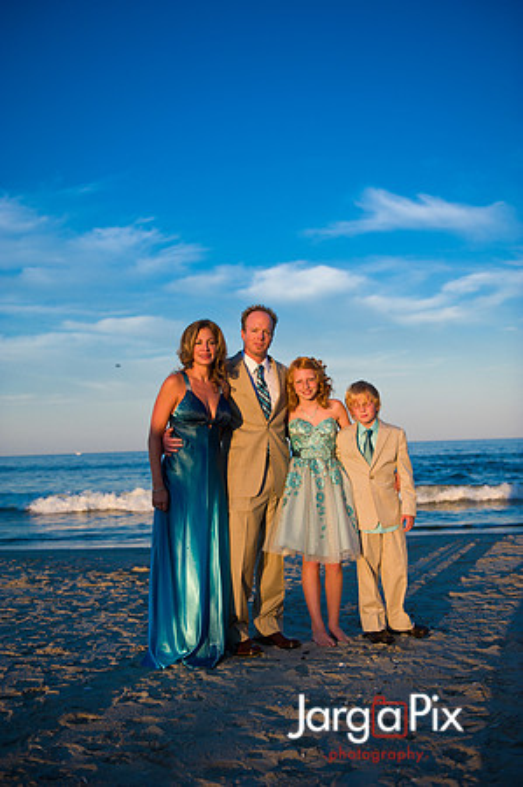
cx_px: 262
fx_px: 786
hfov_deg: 36.8
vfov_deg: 53.2
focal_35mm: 36
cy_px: 394
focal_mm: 36
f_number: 3.2
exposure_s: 1/1600
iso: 200
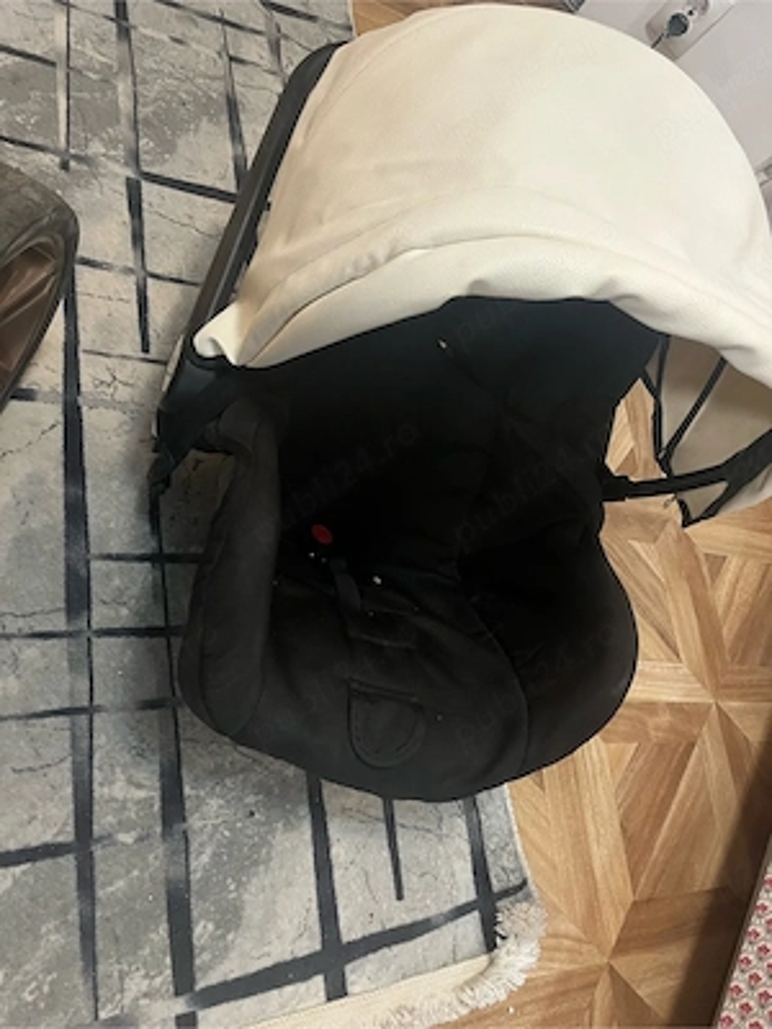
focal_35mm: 26
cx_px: 386
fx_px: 773
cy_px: 514
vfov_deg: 67.3
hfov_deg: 53.1
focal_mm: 5.1
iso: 400
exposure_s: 1/33
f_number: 1.6
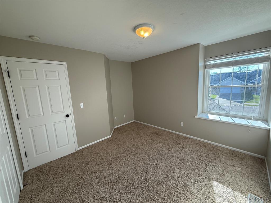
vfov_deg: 85.7
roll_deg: +2.8
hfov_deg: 102.1
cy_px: 102
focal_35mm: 14
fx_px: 110
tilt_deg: -7.7
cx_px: 136
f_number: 2.2
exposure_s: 1/120
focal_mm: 2.22
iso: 50
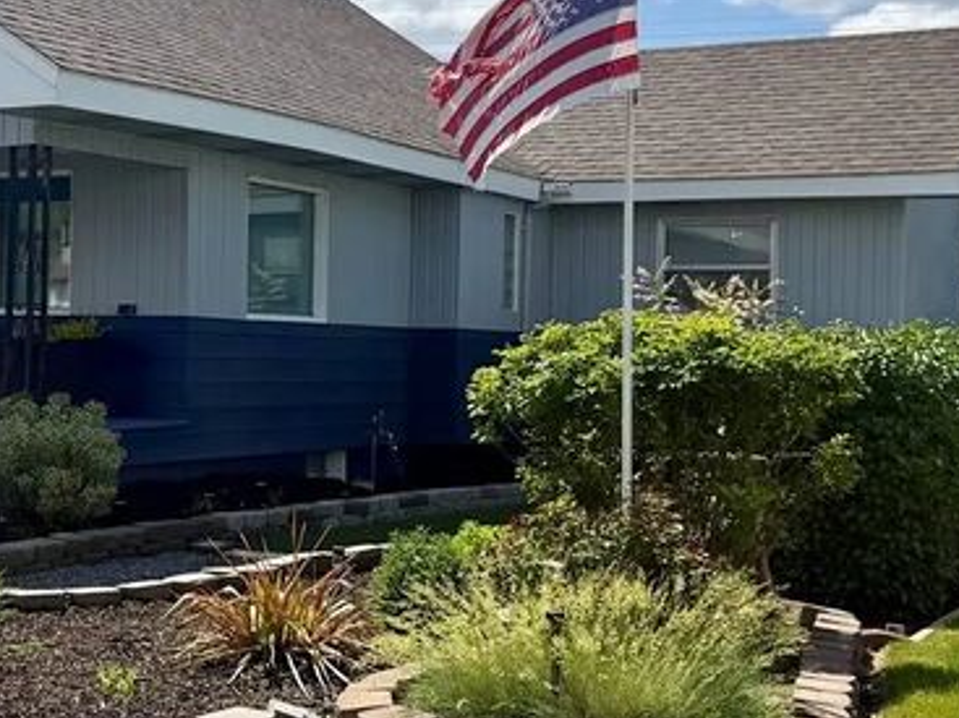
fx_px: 1856
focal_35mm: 67
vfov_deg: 21.9
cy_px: 319
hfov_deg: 27.8
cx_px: 73
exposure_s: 1/6173
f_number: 1.78
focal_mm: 6.76
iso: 80
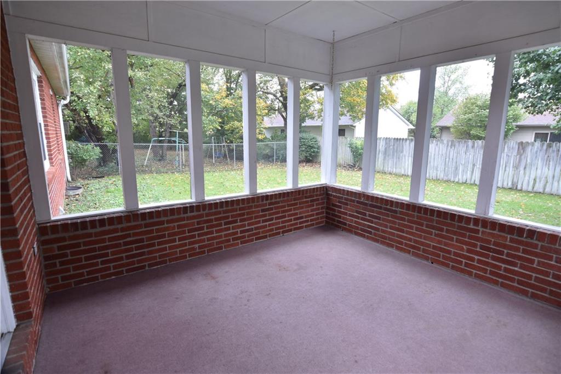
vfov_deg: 72.0
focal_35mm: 16
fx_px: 257
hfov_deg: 95.0
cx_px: 280
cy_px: 187
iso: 400
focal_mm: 11
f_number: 4
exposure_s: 1/60
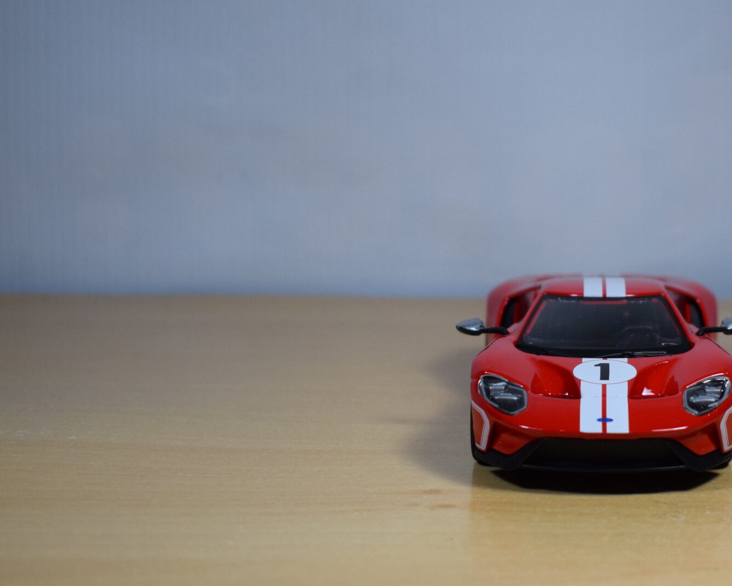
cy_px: 359
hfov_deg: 21.9
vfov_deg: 17.8
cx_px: 608
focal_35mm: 86
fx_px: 1863
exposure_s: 1/800
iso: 800
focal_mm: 32
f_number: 4.5
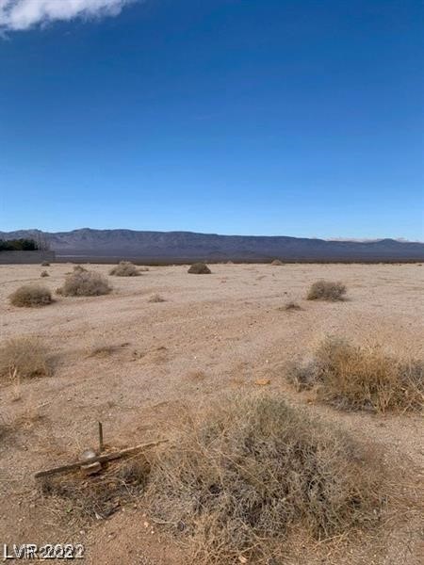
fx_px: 425
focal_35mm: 26
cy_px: 282
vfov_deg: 67.3
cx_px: 212
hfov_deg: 53.1
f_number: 1.8
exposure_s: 1/2681
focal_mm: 4.25
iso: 25
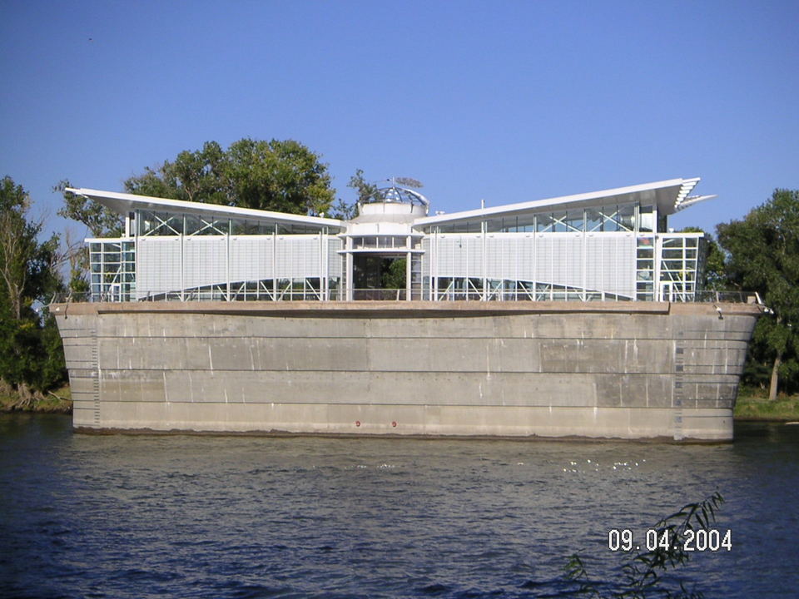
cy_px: 300
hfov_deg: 25.0
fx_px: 1800
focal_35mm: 78
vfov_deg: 18.9
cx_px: 400
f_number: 8
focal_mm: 10.2
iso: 64
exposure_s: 1/250
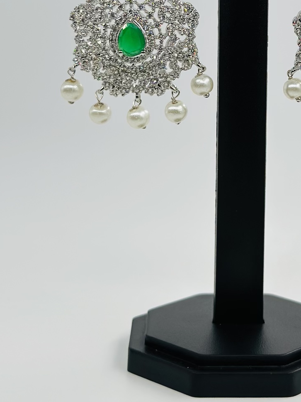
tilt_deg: -4.4
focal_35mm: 100
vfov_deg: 19.2
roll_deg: -0.3
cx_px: 255
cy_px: 29
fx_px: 1159
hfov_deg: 14.7
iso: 80
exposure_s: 1/1695
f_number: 1.78
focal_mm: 6.86
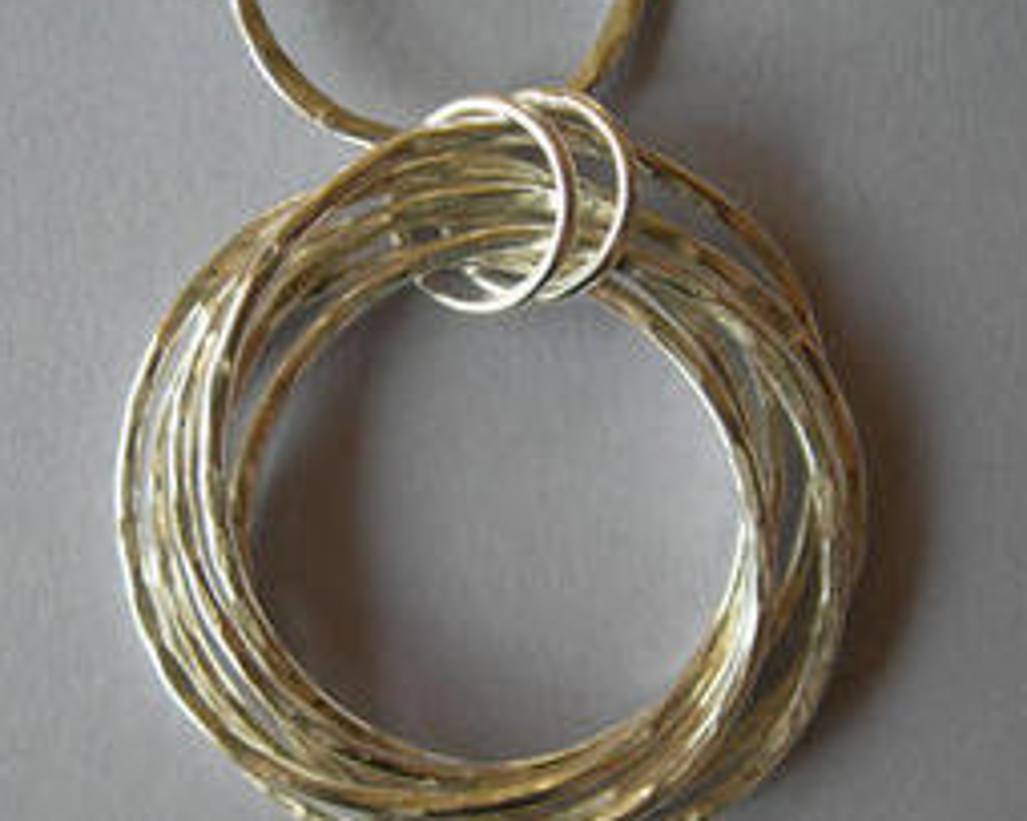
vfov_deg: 26.6
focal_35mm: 57
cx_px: 453
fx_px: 1733
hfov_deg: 33.0
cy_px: 533
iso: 50
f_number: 2.8
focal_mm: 7.8
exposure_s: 1/95
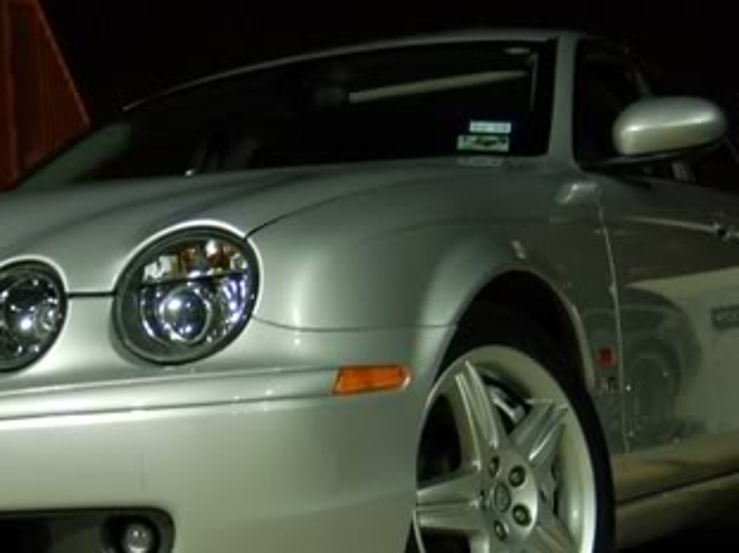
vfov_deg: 17.7
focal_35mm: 83
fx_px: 1771
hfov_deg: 23.2
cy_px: 351
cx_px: 131
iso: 800
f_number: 3.3
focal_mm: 28
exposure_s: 1/5
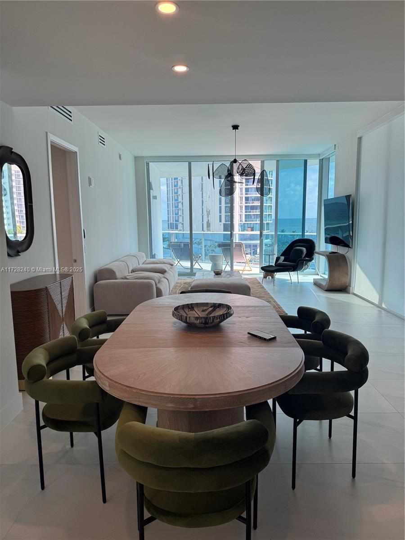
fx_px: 374
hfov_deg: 56.8
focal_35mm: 24
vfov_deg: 71.6
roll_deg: +1.1
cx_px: 202
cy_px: 270
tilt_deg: -8.4
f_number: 1.78
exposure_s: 1/460
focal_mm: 6.76
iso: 80
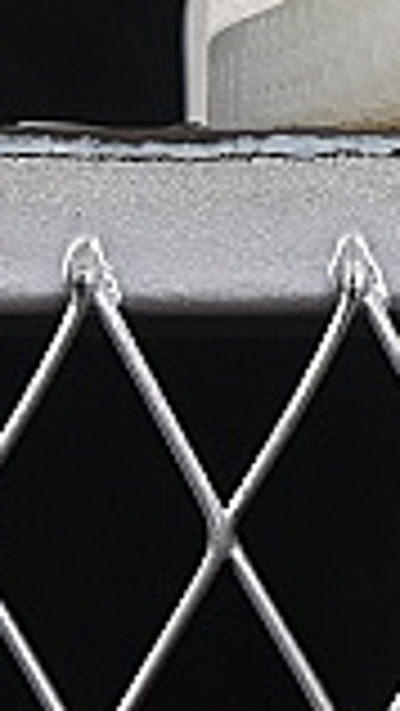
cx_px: 1285
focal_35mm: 538
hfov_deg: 2.2
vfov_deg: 4.0
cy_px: -878
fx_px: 10134
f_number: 8
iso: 160
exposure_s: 1/80
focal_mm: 50
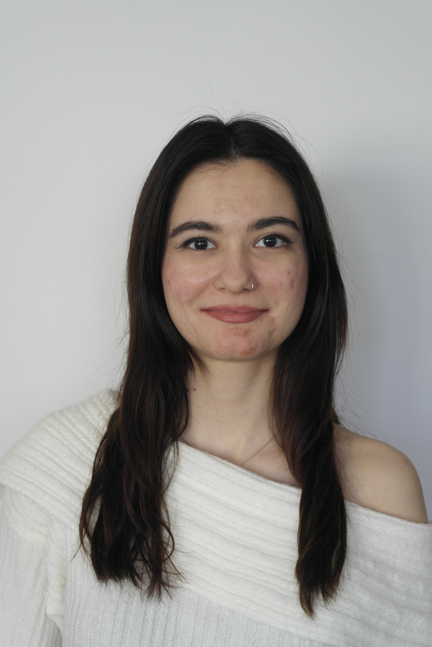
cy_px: 324
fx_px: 1242
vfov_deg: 29.2
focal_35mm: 69
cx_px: 216
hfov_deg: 19.7
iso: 400
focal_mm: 45
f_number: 5
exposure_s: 1/50
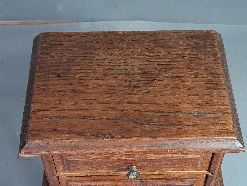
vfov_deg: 53.1
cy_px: 93
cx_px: 124
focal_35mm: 26
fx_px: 186
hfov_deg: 67.3
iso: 80
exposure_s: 1/50
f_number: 1.8
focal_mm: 5.4
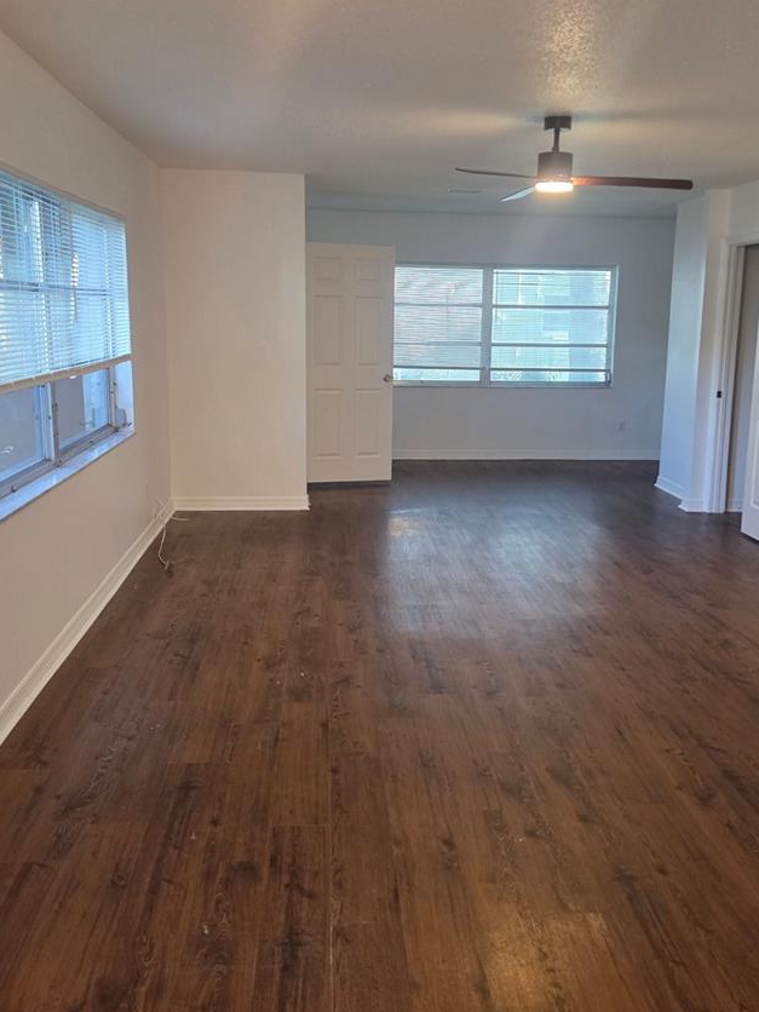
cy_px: 485
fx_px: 965
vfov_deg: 55.3
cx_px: 431
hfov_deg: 42.8
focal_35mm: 33
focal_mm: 5.4
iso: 400
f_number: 1.8
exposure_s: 1/120
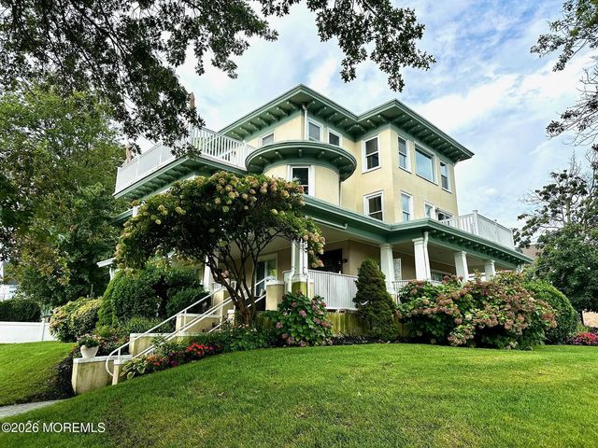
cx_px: 299
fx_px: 415
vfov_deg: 56.8
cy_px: 224
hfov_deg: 71.6
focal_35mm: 24
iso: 80
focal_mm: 6.86
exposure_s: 1/2591
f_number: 1.78
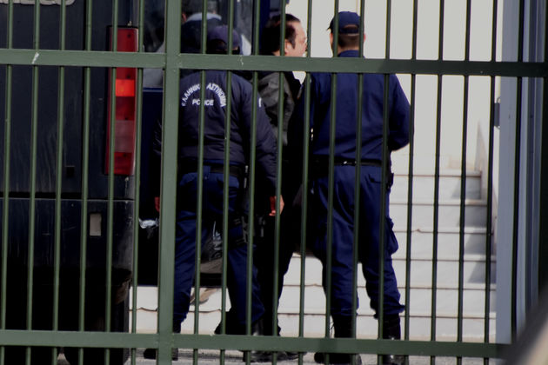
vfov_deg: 3.1
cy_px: 182
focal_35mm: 450
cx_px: 274
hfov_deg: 4.6
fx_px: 6849
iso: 800
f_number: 5.6
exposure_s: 1/1000
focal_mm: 300
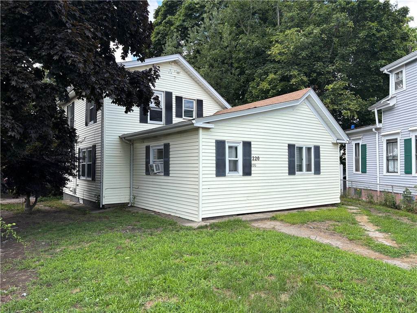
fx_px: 313
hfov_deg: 67.3
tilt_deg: +0.7
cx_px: 208
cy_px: 156
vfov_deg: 53.1
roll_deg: +0.4
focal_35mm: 26
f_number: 1.6
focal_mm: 5.96
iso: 50
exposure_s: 1/1007
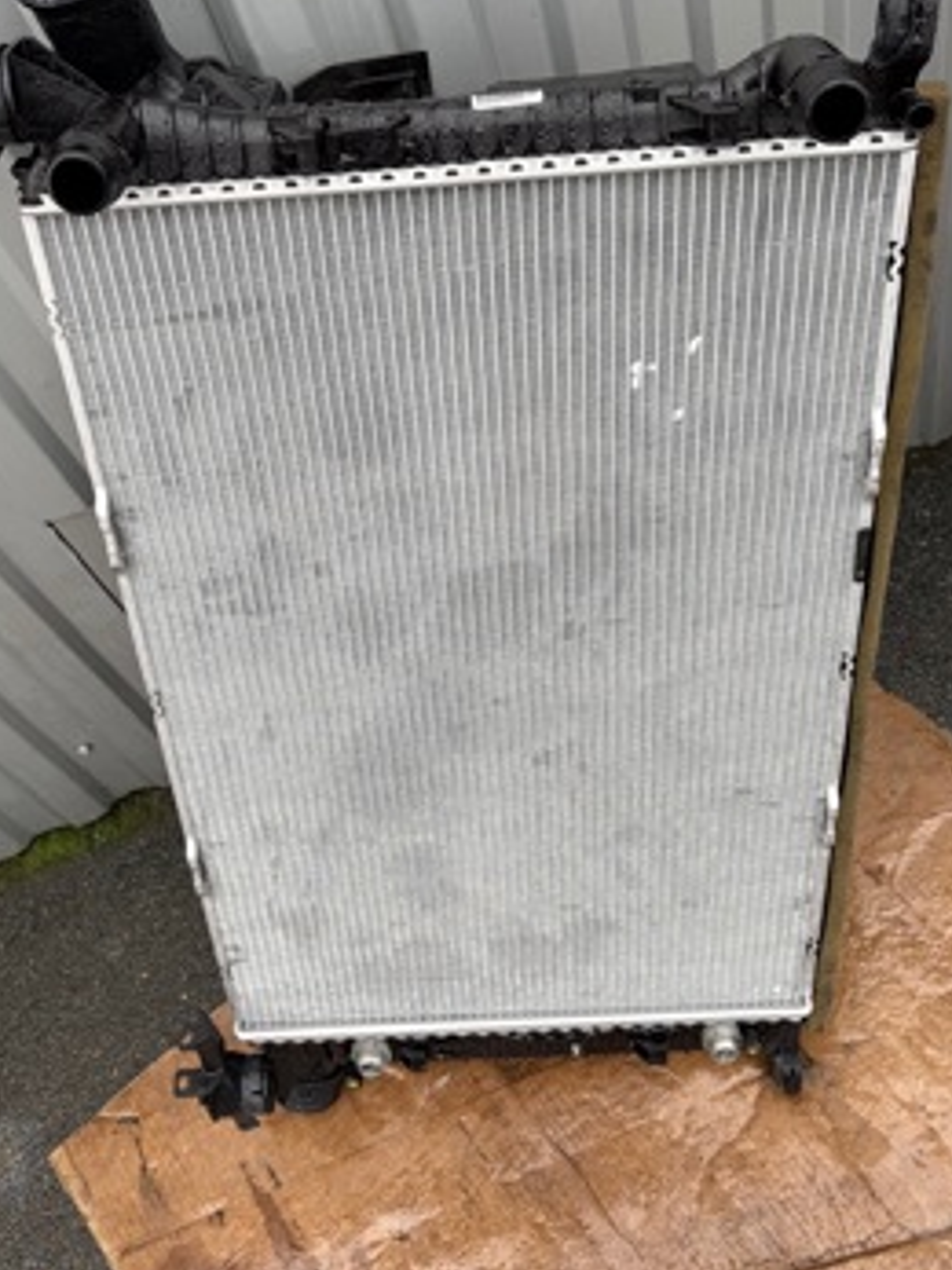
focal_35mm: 36
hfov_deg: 39.6
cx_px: 461
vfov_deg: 51.3
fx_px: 1321
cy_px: 575
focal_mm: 5.96
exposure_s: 1/115
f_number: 1.6
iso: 125
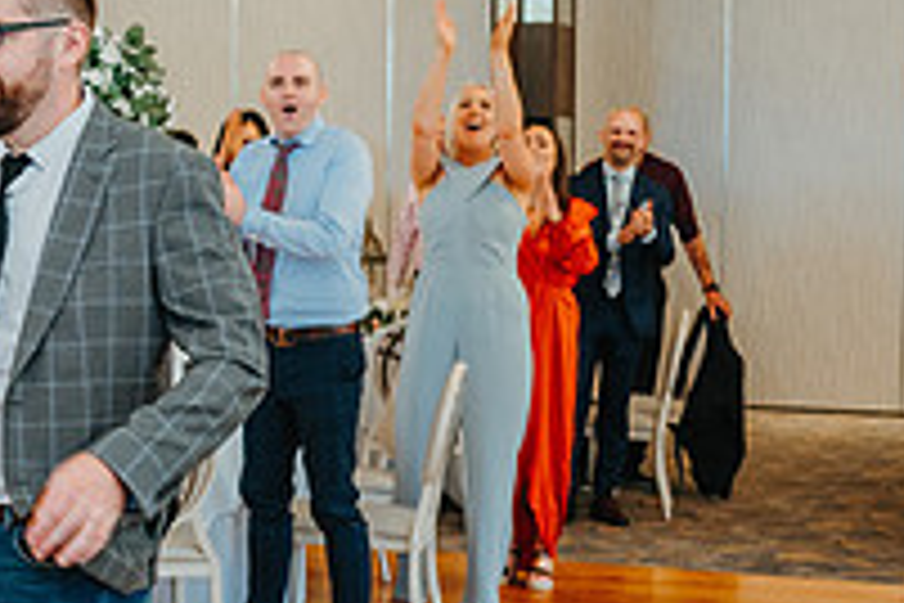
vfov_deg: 13.5
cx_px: -265
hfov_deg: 18.8
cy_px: 358
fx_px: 2536
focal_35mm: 101
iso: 1250
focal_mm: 35
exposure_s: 1/125
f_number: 2.8
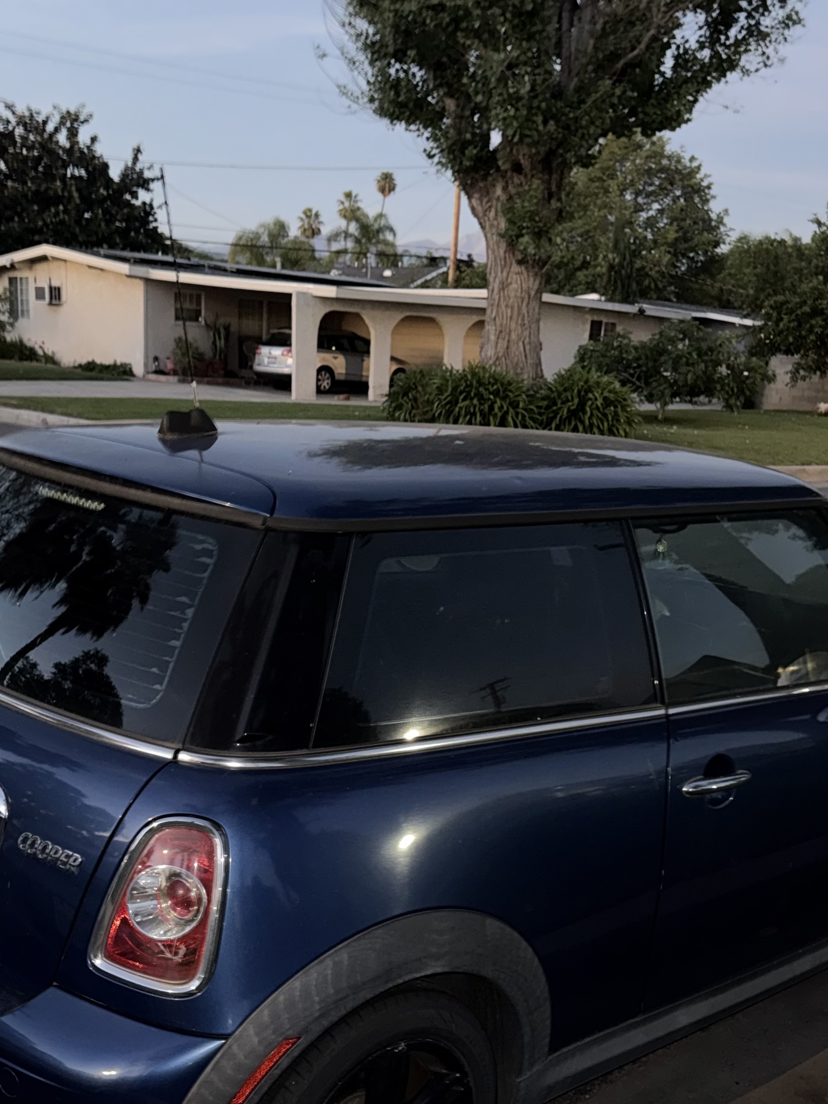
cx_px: 398
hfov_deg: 36.0
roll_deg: -3.2
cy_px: 798
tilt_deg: -18.1
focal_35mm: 40
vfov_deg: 45.5
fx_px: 1276
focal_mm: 6.76
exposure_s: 1/4
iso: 200
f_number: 1.78
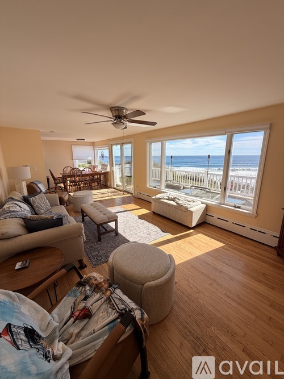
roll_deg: +0.3
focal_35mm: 14
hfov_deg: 85.7
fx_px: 153
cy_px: 190
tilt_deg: -11.7
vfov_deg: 102.1
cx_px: 142
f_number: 2.2
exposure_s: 1/502
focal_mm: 2.22
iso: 40
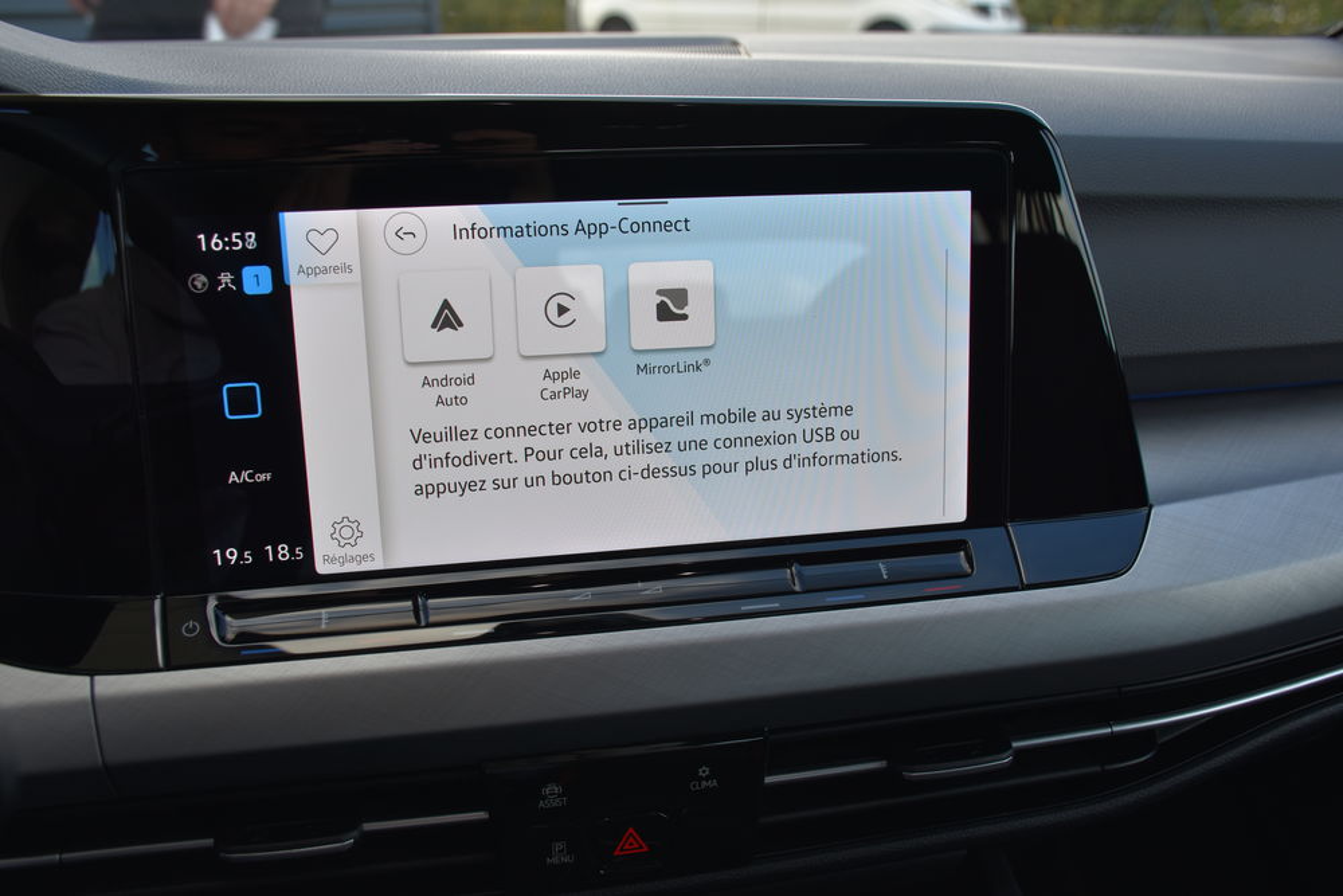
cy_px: 448
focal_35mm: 34
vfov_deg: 38.4
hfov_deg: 55.1
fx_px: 1287
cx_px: 672
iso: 200
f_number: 5.6
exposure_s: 1/125
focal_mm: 23
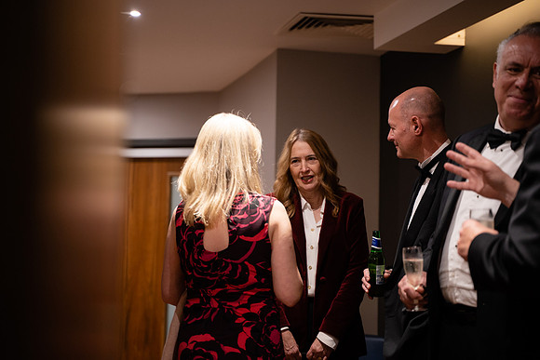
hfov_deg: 27.0
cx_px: 270
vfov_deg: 18.2
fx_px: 1125
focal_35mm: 75
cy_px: 180
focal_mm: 75
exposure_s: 1/60
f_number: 2.8
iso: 1250
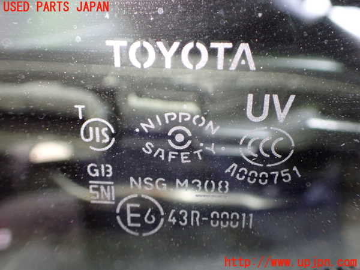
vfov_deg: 44.2
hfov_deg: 56.8
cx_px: 180
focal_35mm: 32
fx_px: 333
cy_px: 135
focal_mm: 5.79
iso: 800
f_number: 2.4
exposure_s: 1/40
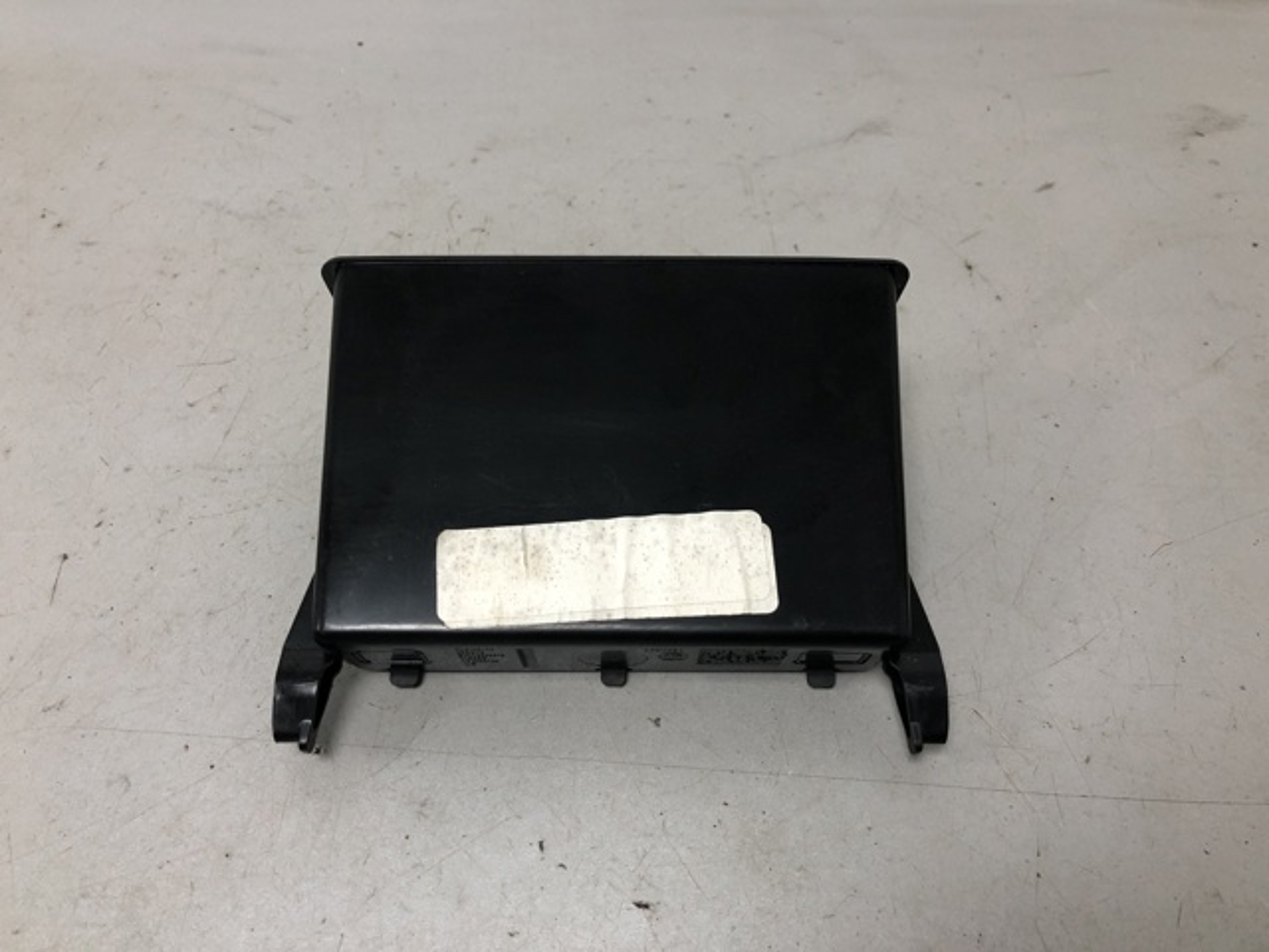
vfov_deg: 49.7
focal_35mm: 28
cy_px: 476
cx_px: 634
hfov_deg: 63.4
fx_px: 1026
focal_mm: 4
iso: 32
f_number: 1.8
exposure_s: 1/25
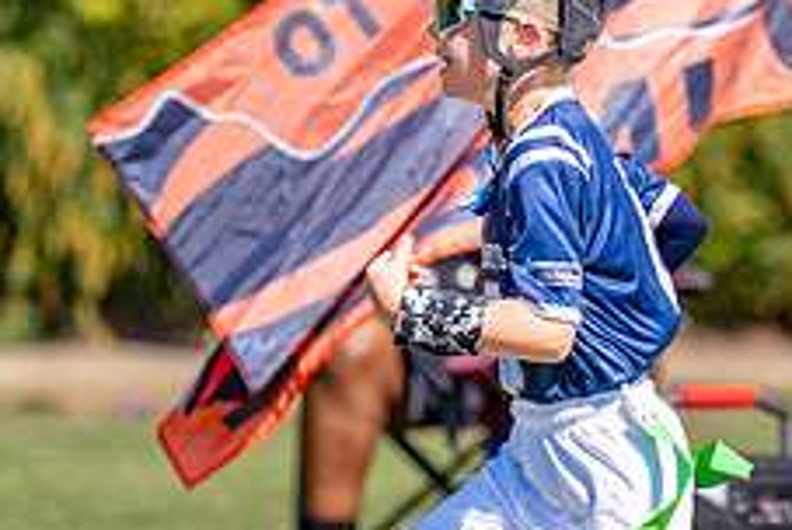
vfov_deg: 2.9
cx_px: 664
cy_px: 230
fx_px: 10309
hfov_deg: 4.4
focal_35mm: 468
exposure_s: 1/2000
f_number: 2.8
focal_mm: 164
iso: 160
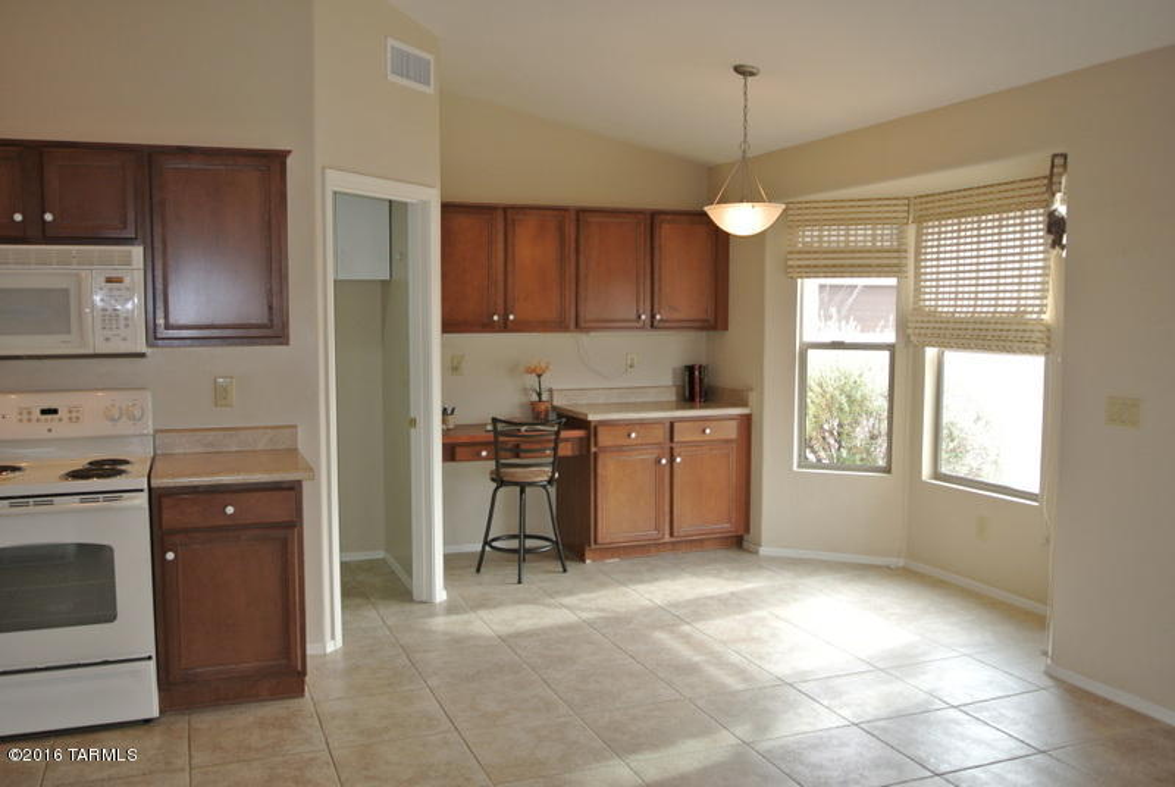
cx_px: 588
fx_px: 1013
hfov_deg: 60.2
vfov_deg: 42.5
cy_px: 394
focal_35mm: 31
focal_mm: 11.8
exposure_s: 1/60
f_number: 3.8
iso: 180
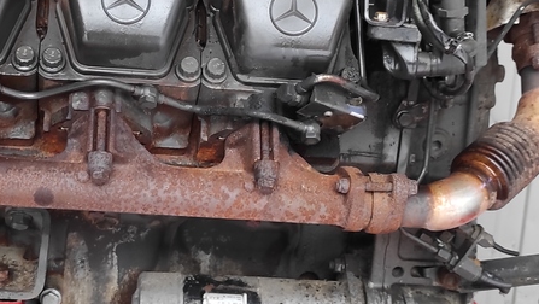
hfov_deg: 28.7
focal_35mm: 73
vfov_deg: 16.5
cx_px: 170
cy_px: 100
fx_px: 1044
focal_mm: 5.43
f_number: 1.89
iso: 207
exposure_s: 1/50
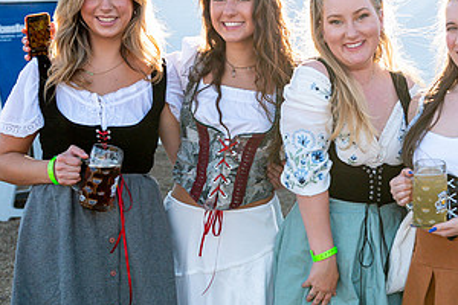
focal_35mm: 85
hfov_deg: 23.7
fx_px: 1081
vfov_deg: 16.1
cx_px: 340
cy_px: 191
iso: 1000
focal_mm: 44
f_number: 4
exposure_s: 1/2500
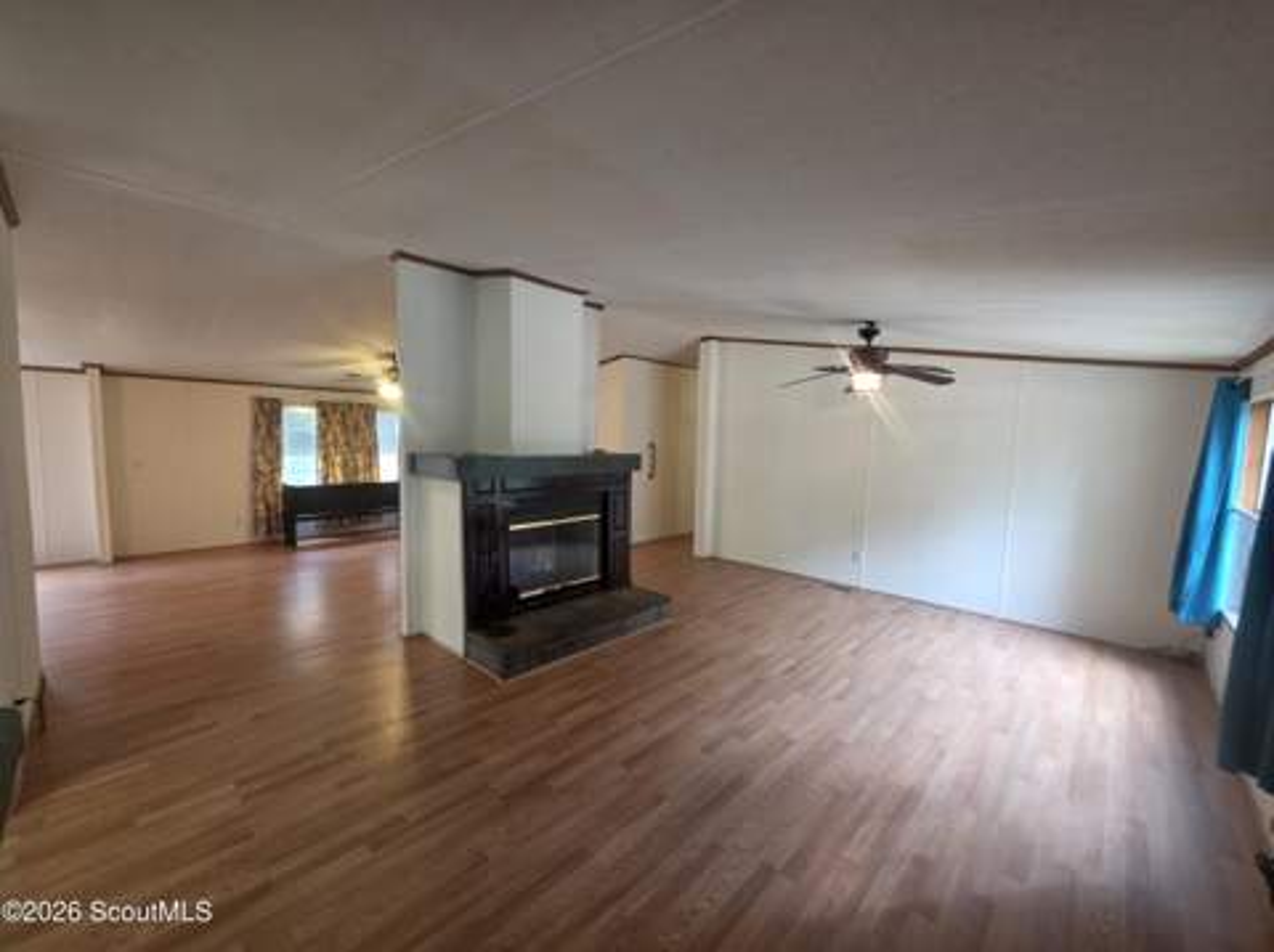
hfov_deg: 106.2
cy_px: 476
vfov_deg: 89.8
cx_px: 637
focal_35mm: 13
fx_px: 478
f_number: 1.9
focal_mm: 2.2
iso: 250
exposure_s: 1/60
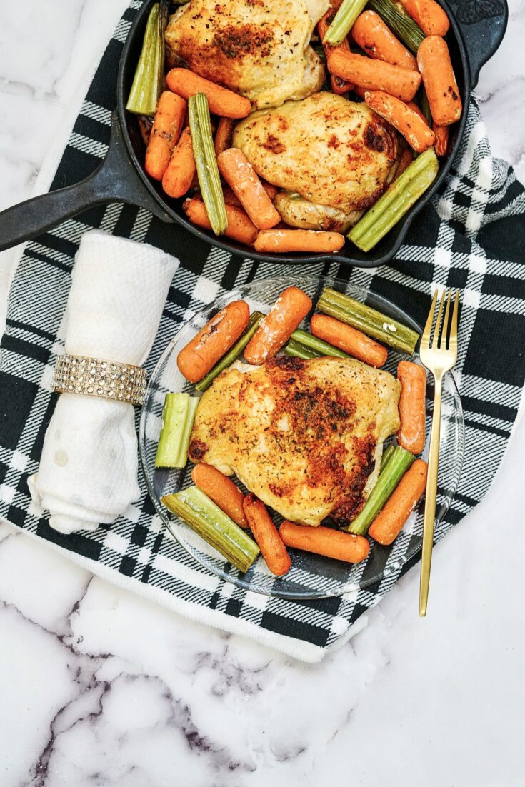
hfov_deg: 27.0
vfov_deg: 39.6
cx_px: 262
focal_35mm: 50
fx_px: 1093
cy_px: 394
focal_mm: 50
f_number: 4
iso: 1000
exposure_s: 1/60
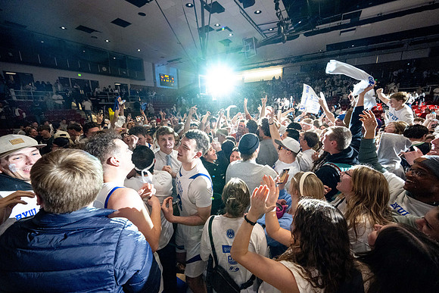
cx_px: 220
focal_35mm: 14
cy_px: 146
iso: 8000
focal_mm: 14
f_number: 4
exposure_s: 1/500
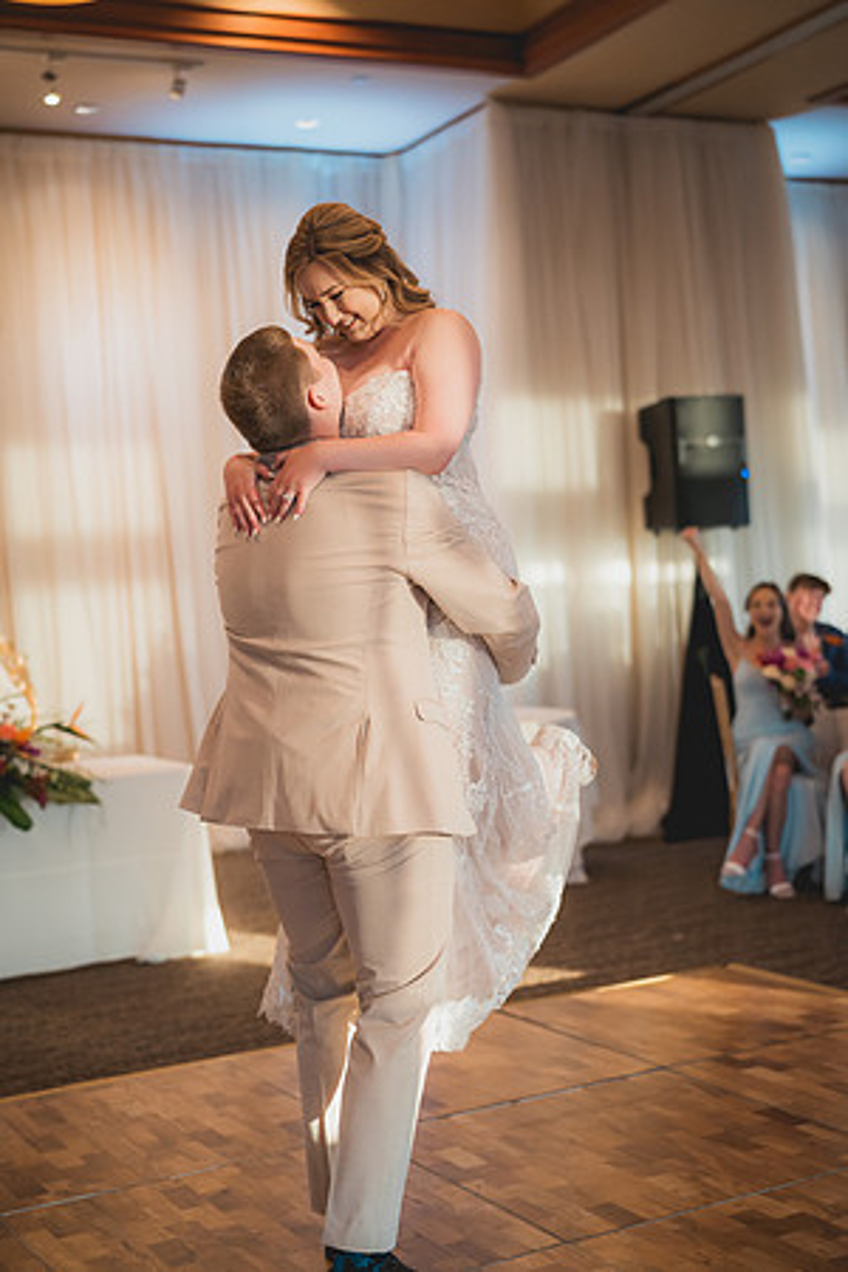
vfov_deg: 39.6
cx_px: 424
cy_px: 636
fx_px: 1767
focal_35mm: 50
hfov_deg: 27.0
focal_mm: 50
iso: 1250
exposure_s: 1/800
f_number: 1.8
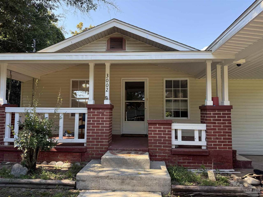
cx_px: 132
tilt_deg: +6.0
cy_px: 98
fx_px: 182
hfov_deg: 71.6
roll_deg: +0.5
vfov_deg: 56.8
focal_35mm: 24
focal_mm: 6.76
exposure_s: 1/501
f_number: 1.78
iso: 100
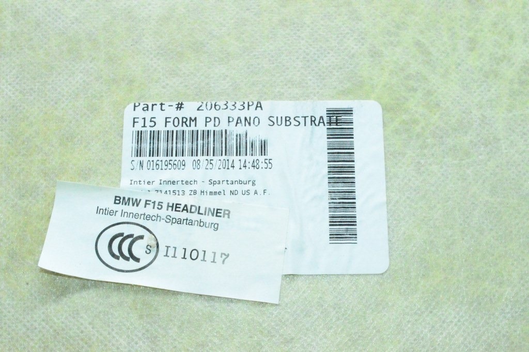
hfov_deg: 37.9
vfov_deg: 25.7
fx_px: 771
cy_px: 176
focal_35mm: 52
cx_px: 264
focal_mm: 35
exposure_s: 1/100
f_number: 29
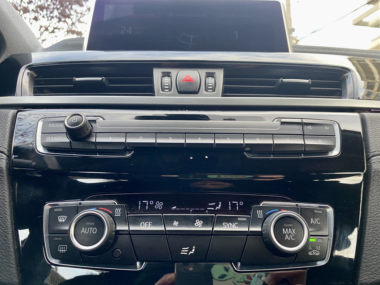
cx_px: 190
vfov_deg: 53.1
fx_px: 285
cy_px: 142
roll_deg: +0.2
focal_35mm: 26
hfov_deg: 67.3
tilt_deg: +0.5
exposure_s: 1/60
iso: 320
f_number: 1.8
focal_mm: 4.25
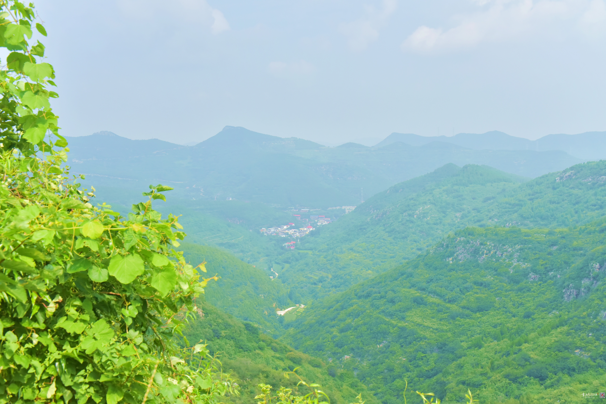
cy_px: 202
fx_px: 640
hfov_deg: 50.7
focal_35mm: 38
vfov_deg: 35.1
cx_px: 303
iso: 1000
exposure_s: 1/2000
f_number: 8
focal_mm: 38
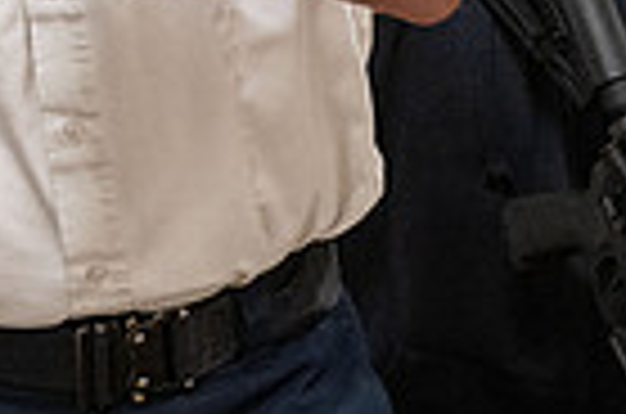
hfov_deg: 7.0
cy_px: -164
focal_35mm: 293
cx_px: -266
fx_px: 5083
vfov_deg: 4.6
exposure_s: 1/640
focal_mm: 70
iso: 2500
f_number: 2.8
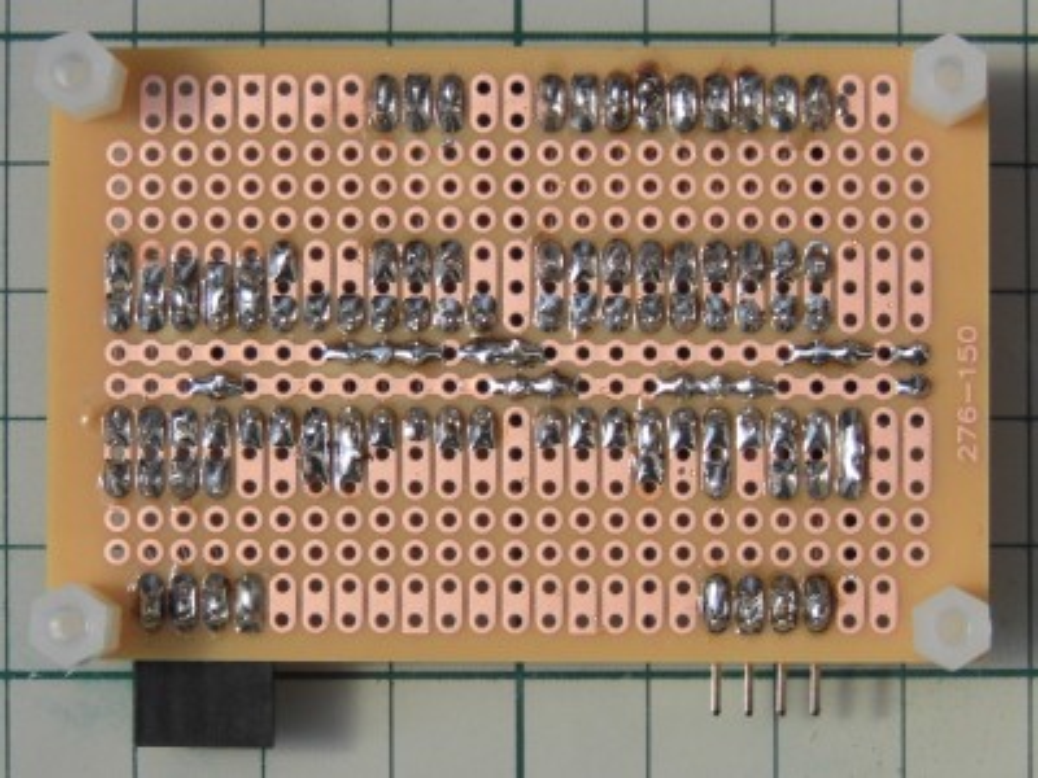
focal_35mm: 148
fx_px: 4438
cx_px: 519
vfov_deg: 10.0
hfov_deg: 13.3
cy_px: 389
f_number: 4
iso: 100
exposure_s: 1/160
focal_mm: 26.5
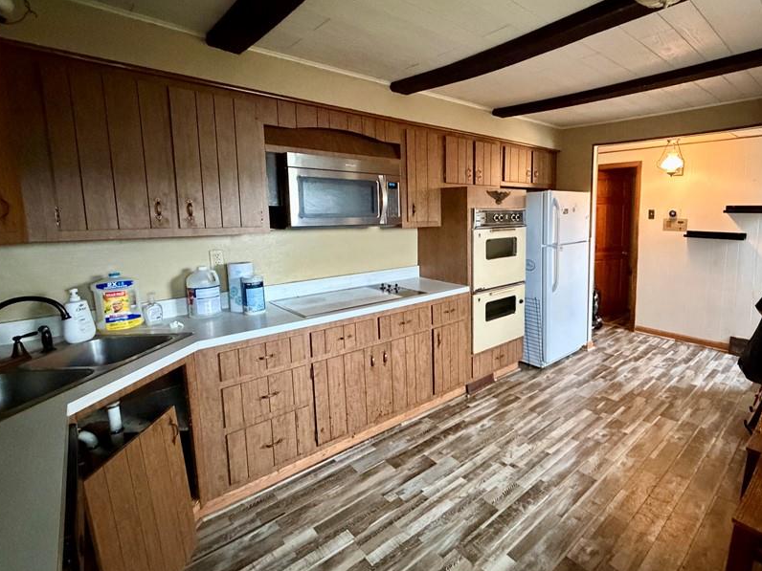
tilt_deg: -7.5
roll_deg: -0.3
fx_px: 396
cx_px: 476
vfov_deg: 71.4
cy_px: 259
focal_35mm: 18
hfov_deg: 86.1
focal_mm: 2.22
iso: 1250
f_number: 2.2
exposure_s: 1/60
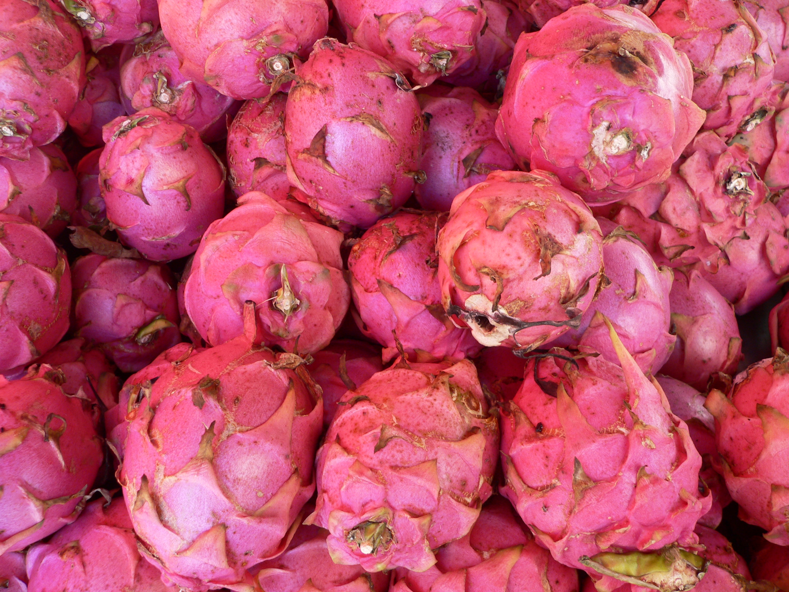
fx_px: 821
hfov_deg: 51.4
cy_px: 296
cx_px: 394
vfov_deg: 39.7
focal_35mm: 36
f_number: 2.8
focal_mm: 6
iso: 100
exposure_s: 1/50
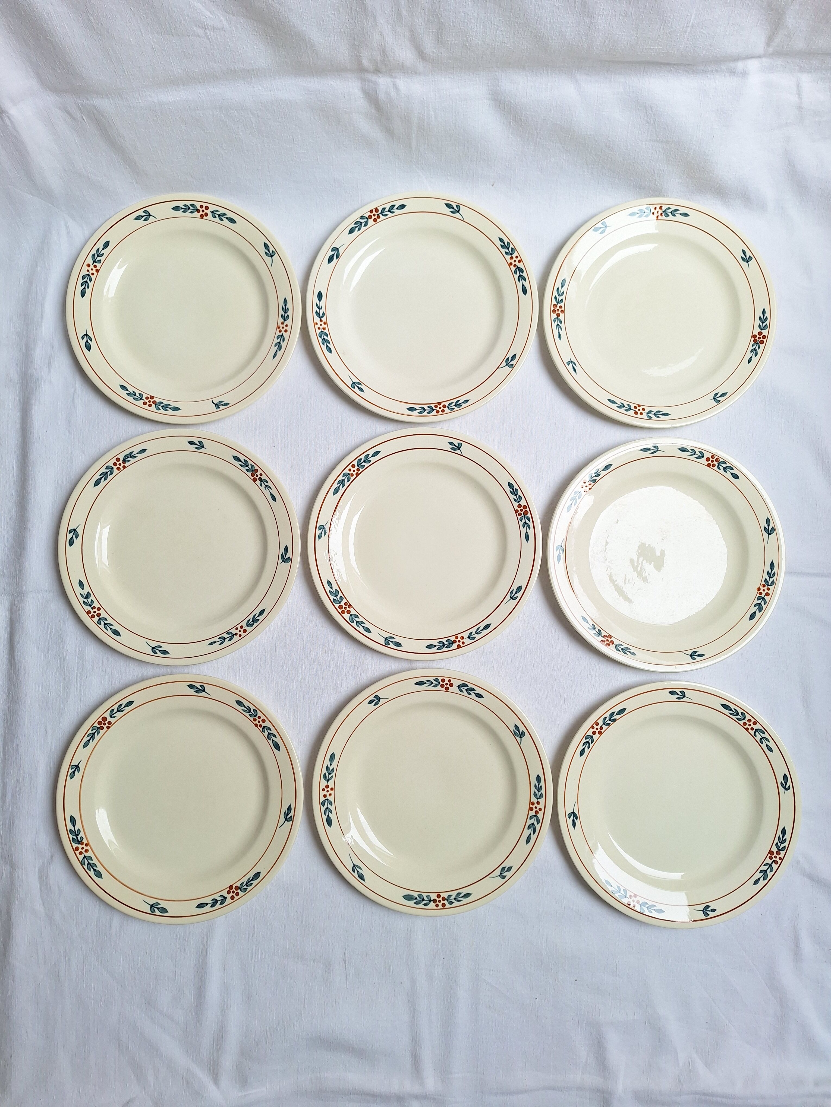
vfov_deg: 73.9
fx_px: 736
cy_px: 554
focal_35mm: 23
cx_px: 416
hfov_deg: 58.9
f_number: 1.8
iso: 40
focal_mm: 5.54
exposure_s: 1/518
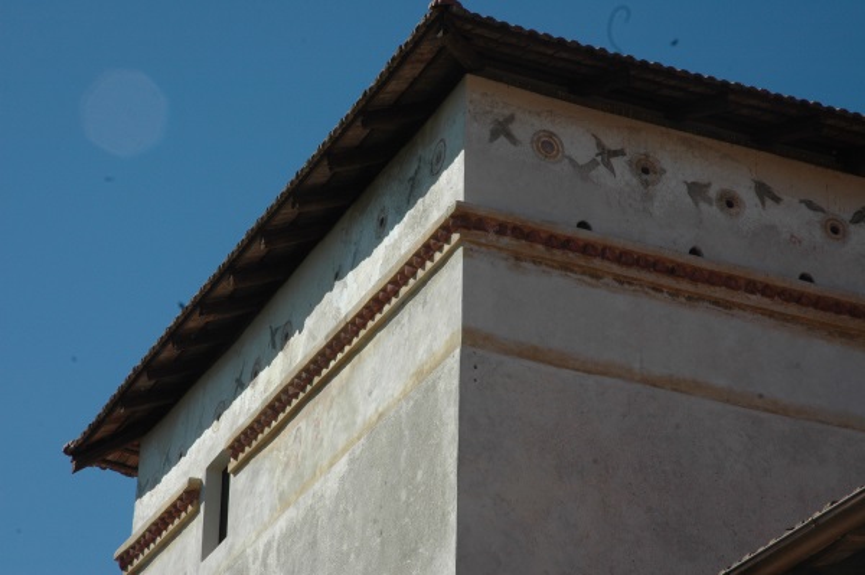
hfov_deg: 19.5
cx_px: 432
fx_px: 2521
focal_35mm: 105
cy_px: 288
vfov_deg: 13.0
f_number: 10
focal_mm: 70
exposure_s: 1/400
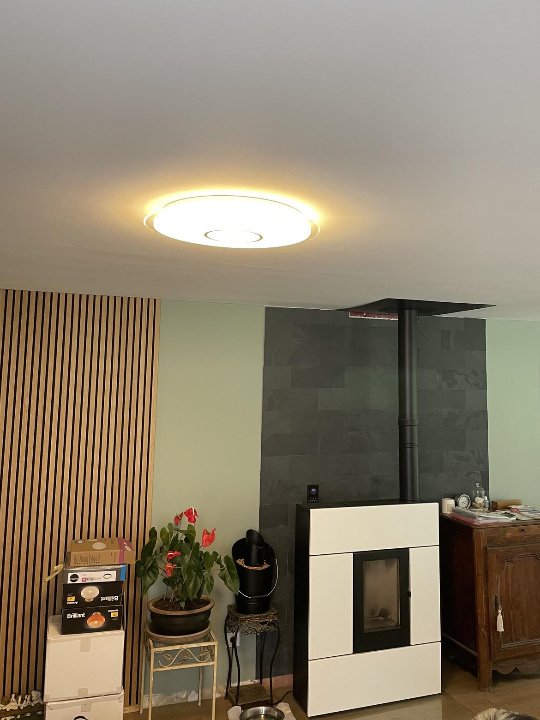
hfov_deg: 43.9
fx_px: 666
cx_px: 326
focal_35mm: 32
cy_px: 313
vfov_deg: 56.6
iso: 125
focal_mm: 4.2
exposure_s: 1/99
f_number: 1.6
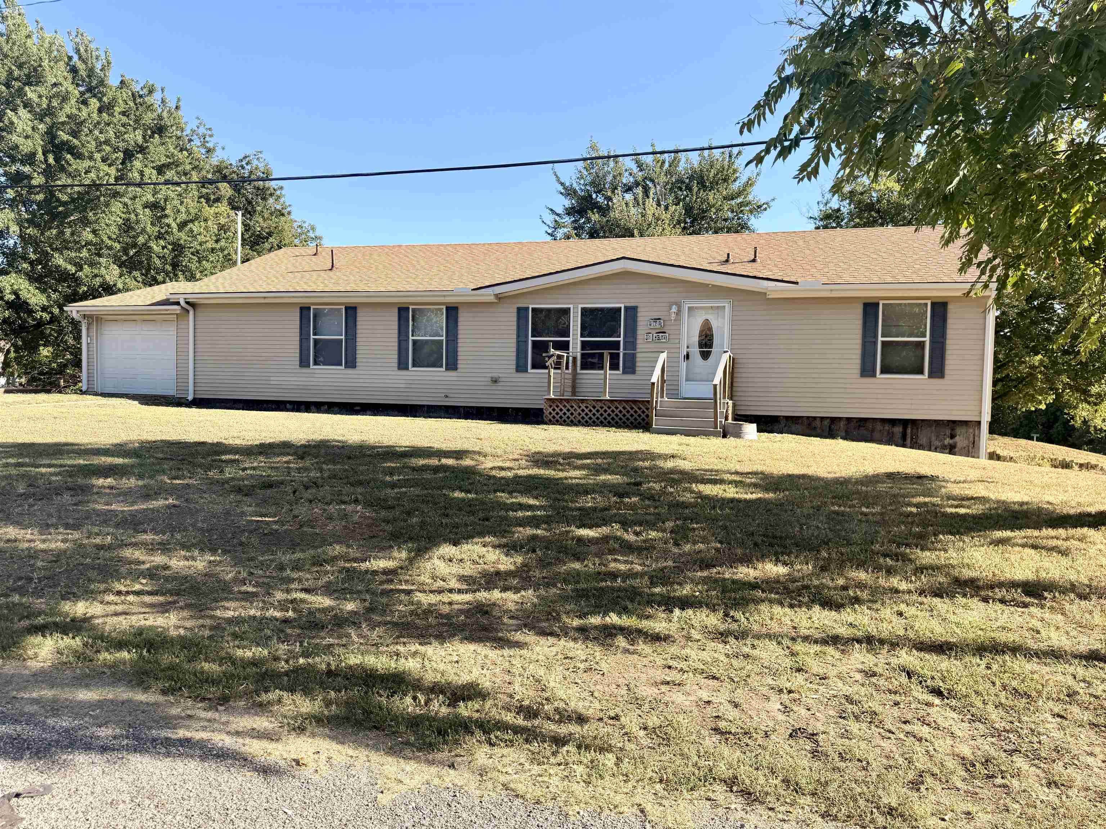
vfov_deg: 56.8
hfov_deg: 71.6
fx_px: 767
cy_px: 414
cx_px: 553
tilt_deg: -1.9
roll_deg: -0.8
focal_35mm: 24
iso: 80
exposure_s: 1/1855
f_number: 1.78
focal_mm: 6.76
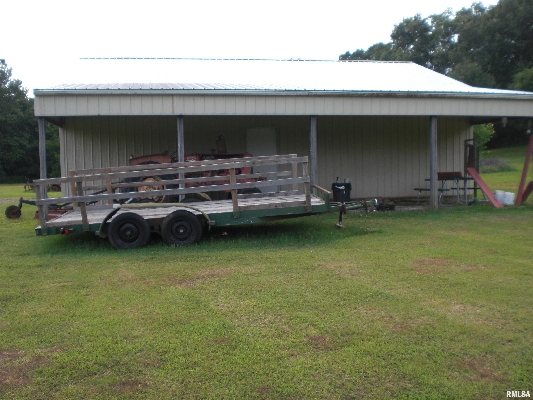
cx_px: 266
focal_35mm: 38
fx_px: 585
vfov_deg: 37.7
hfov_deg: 49.0
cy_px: 200
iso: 64
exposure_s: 1/320
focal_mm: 6.3
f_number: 3.1
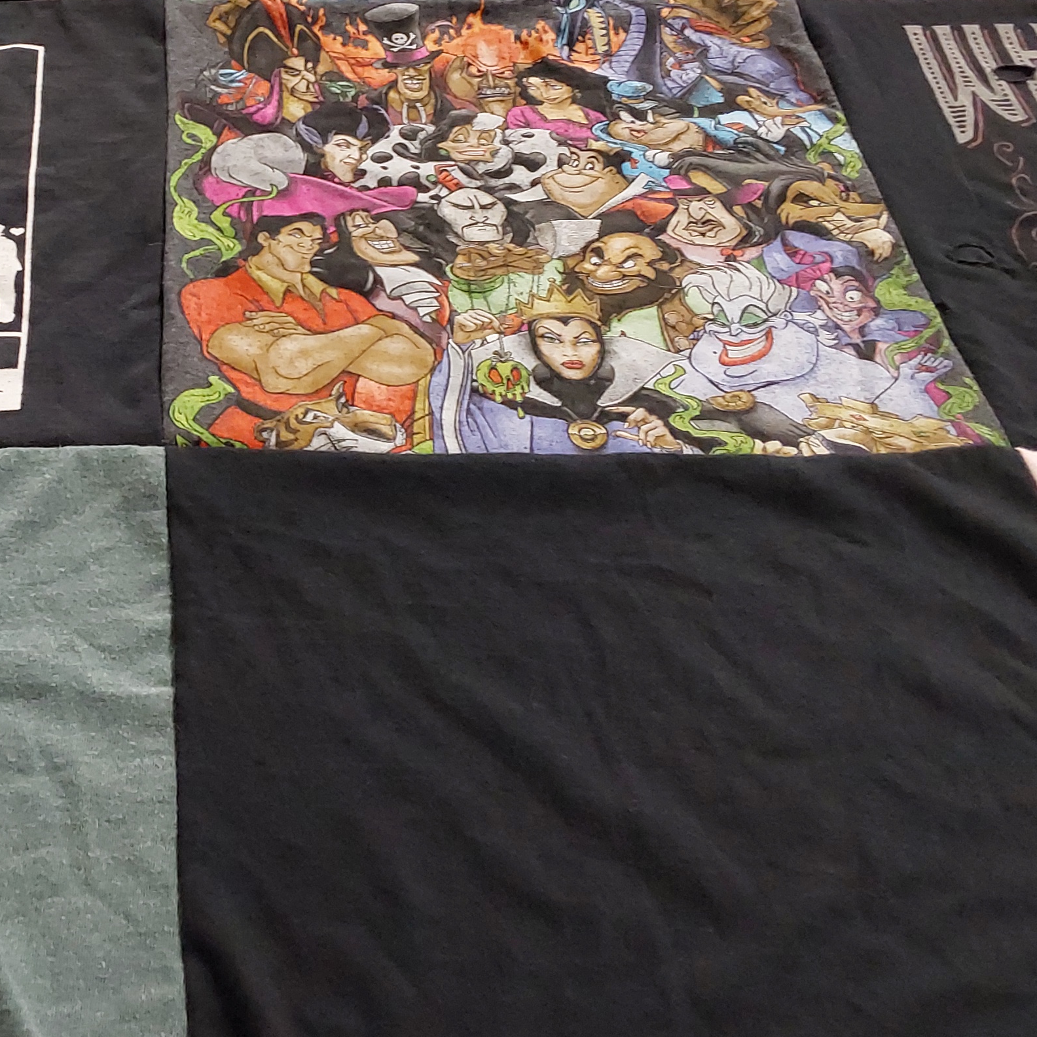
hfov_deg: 32.3
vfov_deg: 33.1
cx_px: 172
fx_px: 1729
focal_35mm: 51
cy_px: 331
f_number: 1.9
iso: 200
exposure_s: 1/60
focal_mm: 2.91
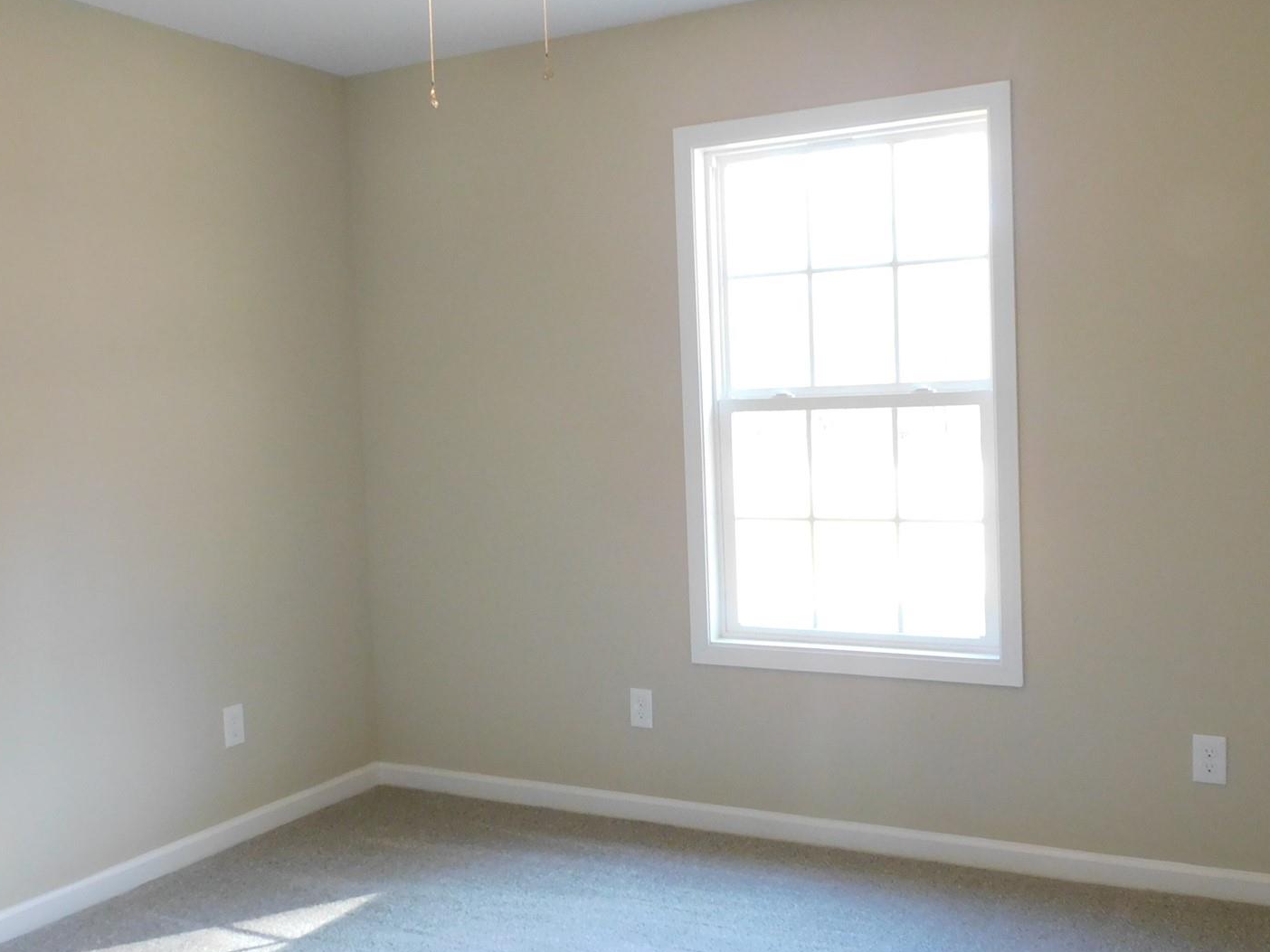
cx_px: 639
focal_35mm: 35
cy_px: 471
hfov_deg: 52.6
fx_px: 1284
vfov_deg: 40.7
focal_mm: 4.3
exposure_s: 1/30
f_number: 3.3
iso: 320
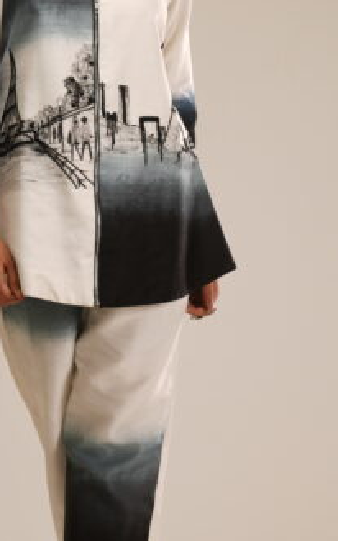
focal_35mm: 236
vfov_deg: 8.9
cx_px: 136
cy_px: 264
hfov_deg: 5.6
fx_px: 3481
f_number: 4.5
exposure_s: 1/160
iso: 50
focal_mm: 85
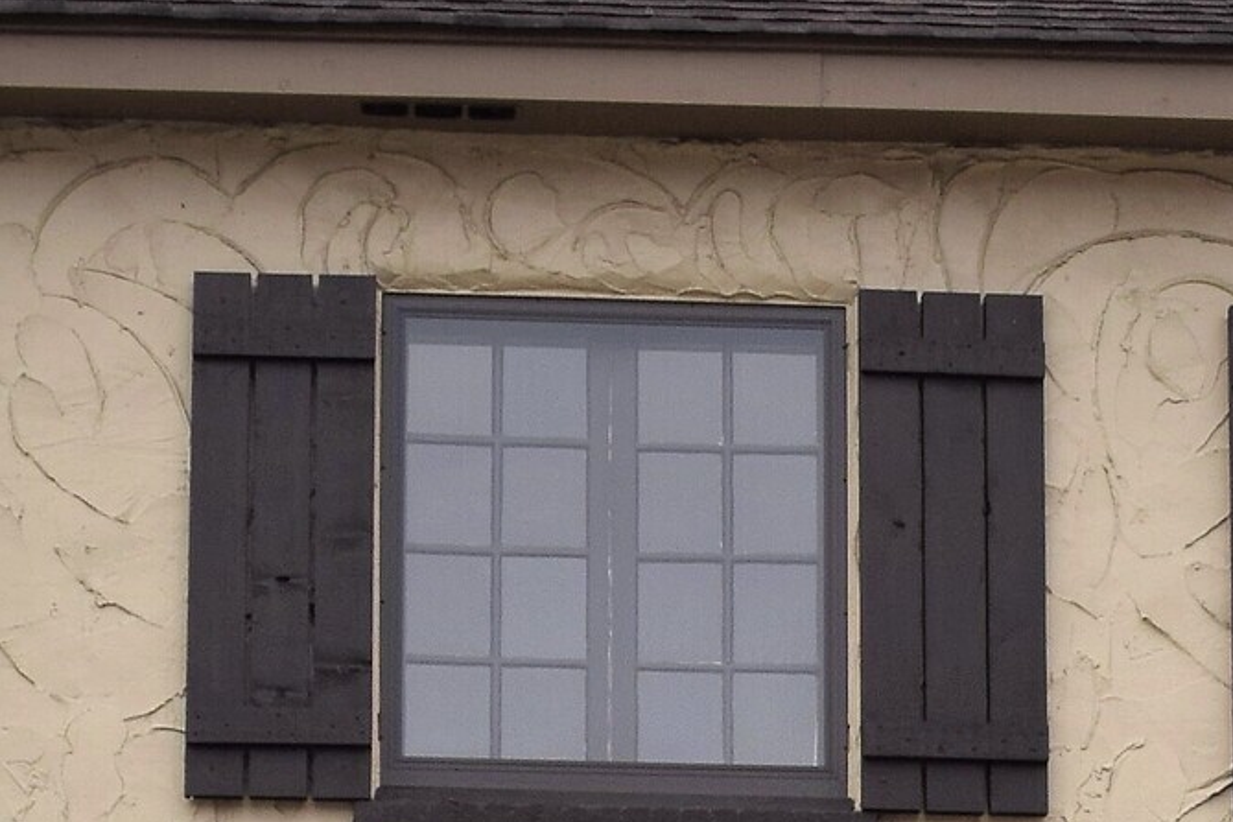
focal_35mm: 179
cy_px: 1404
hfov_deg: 11.5
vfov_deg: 7.5
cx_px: 912
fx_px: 6130
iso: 200
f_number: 11
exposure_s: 1/40
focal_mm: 26
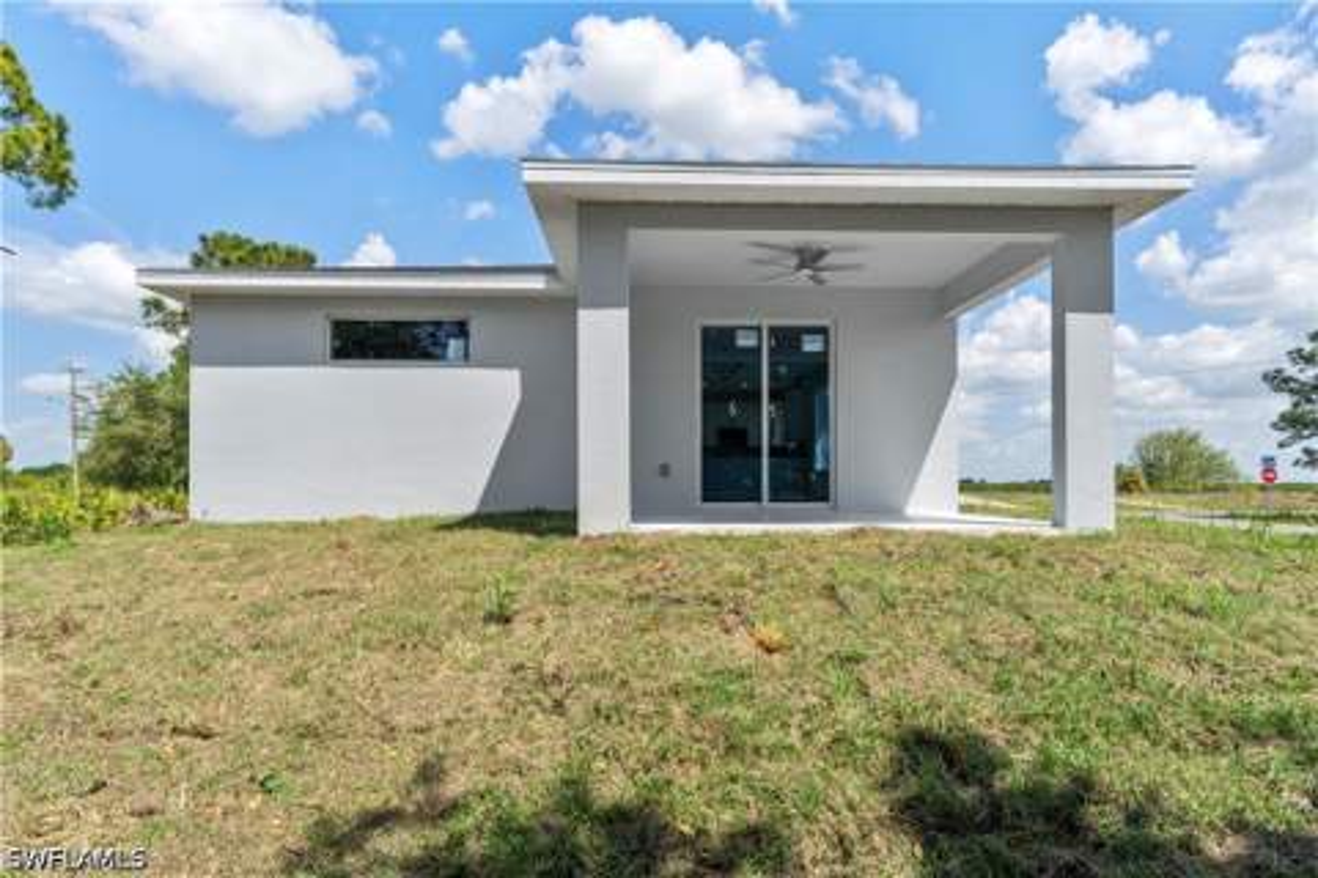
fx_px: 714
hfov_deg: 85.4
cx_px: 659
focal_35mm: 20
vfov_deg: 63.2
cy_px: 439
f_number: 10
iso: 100
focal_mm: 19.5
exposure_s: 1/200
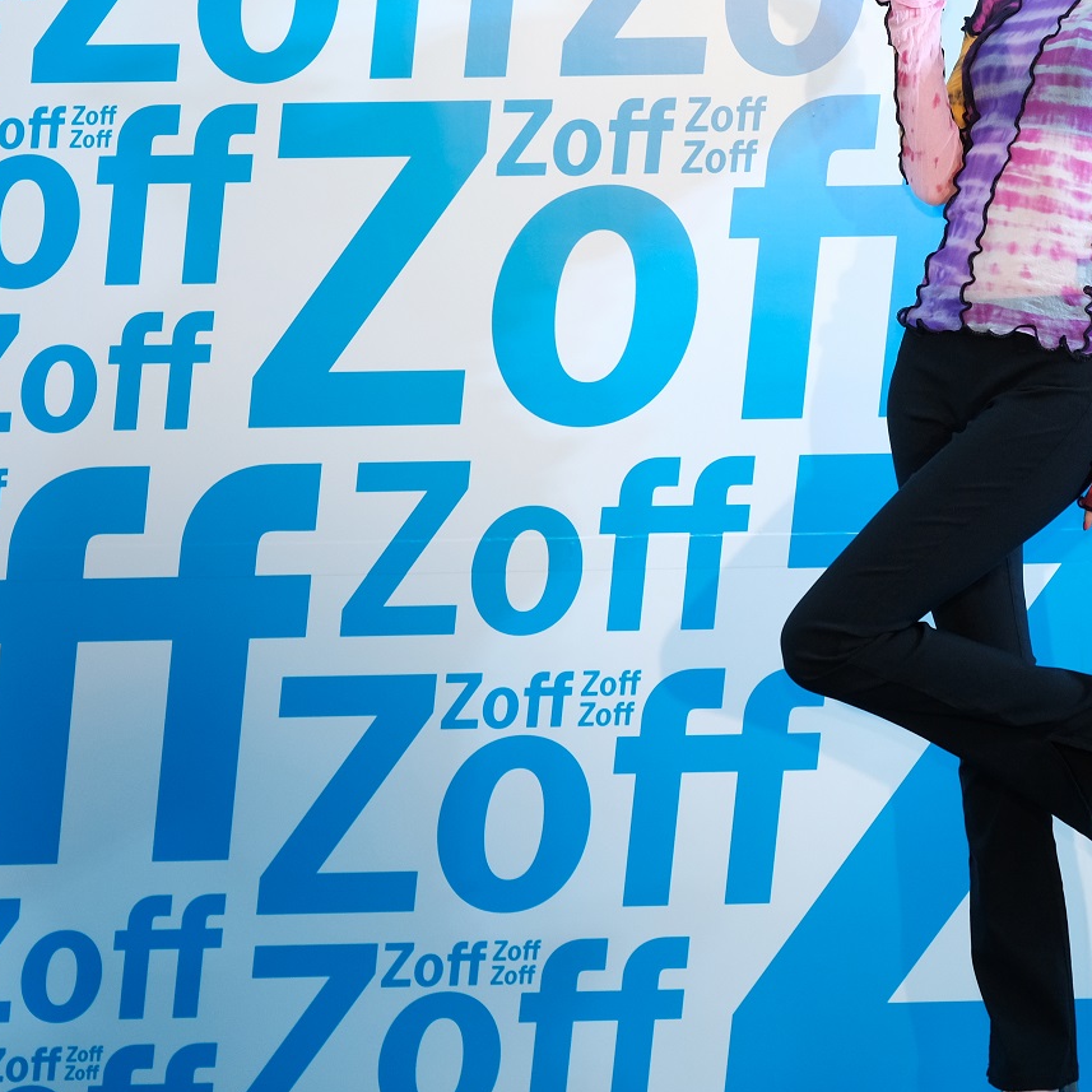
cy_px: 375
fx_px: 4247
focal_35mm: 119
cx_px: 1133
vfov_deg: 14.6
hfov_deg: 14.4
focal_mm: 40.1
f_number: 4
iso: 800
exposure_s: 1/160
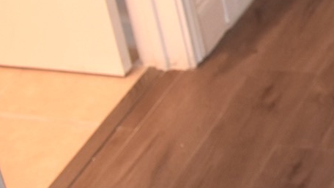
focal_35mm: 119
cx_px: 628
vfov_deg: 9.6
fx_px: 1054
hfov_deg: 15.2
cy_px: -171
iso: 640
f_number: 4
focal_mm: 18
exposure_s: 1/60
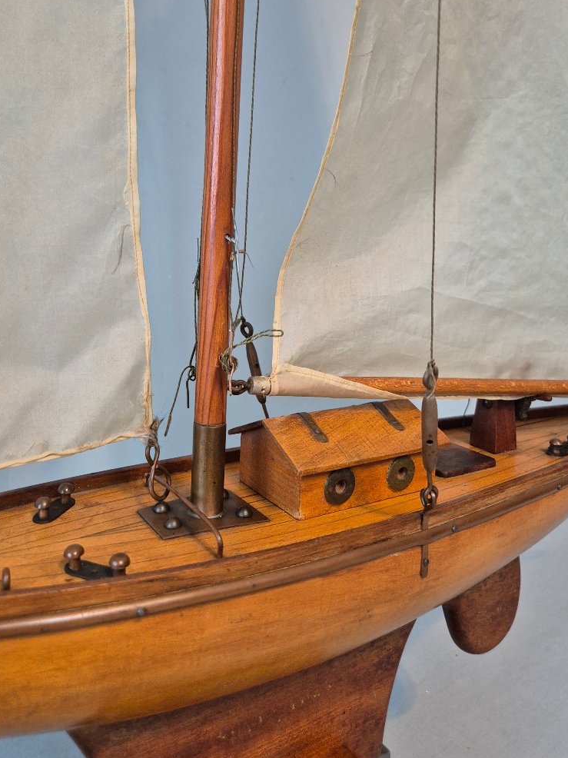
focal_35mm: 28
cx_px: 242
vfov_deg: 63.1
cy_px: 317
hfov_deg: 49.6
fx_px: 613
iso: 500
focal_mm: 5.4
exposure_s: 1/100
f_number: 1.8
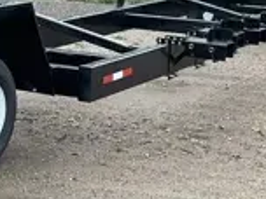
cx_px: 42
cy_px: 94
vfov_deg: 12.1
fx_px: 937
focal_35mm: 122
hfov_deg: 16.0
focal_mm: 3
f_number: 1.8
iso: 32
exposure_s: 1/122
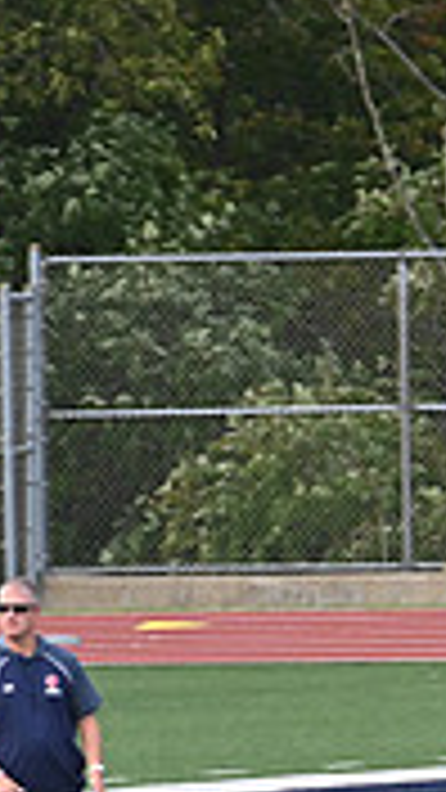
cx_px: 1275
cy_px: 634
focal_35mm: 690
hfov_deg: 1.8
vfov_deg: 3.1
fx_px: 14507
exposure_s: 1/2000
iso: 400
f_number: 3.5
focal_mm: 200
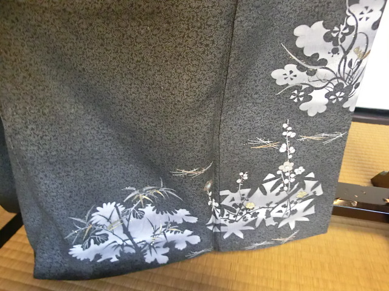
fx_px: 270
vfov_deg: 56.8
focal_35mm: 24
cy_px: 146
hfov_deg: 71.6
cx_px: 194
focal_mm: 4.24
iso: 800
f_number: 3
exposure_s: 1/25
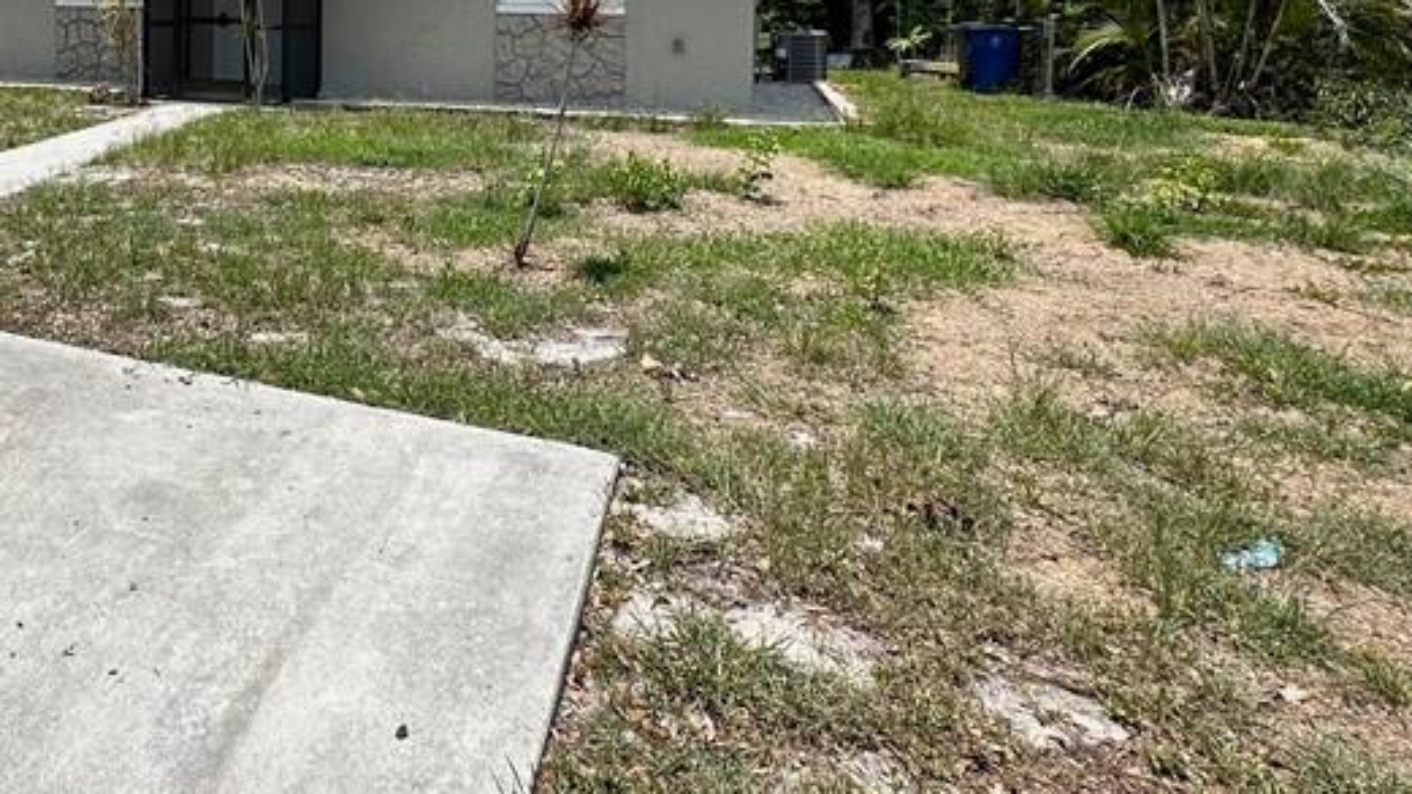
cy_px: -5
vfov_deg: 35.2
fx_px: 1123
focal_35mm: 30
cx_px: 238
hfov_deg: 58.2
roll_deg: -0.9
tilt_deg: +0.1
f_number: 2.2
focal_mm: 2.22
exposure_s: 1/2212
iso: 50
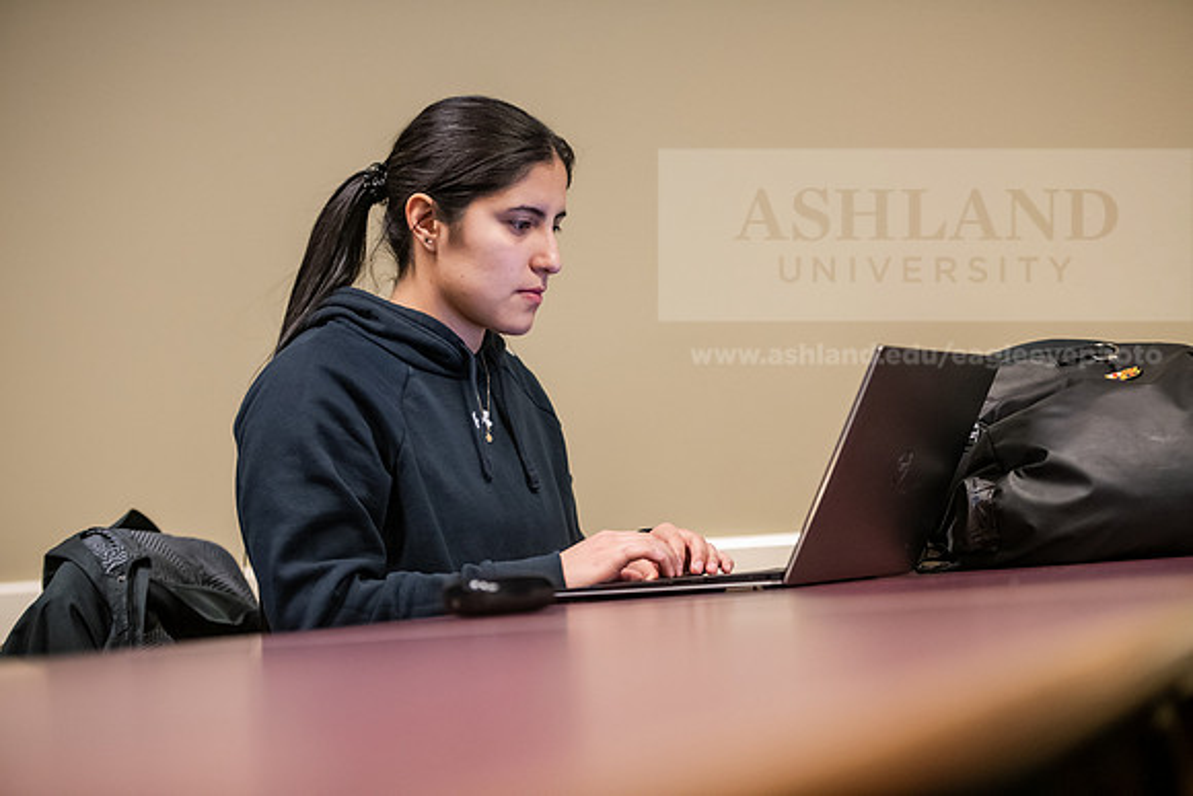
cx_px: 596
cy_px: 398
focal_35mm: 92
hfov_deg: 22.1
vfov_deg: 14.9
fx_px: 3049
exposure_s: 1/200
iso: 2500
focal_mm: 92
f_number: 2.8
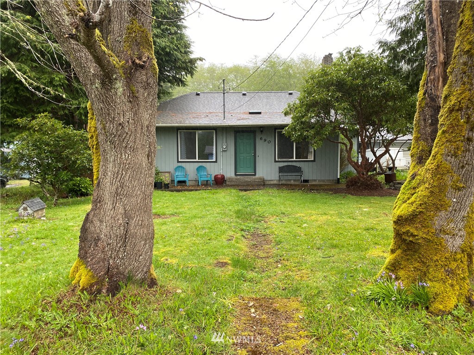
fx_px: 356
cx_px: 237
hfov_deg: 67.3
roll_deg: +0.0
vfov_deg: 53.1
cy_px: 178
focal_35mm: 26
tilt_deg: -3.5
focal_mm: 4.25
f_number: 1.8
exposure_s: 1/122
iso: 40
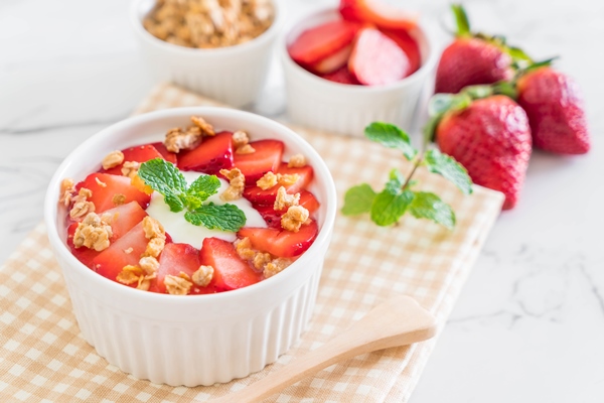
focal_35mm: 70
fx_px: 1174
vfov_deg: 19.5
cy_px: 202
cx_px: 302
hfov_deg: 28.8
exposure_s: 1/100
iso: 100
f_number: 5.6
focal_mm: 70
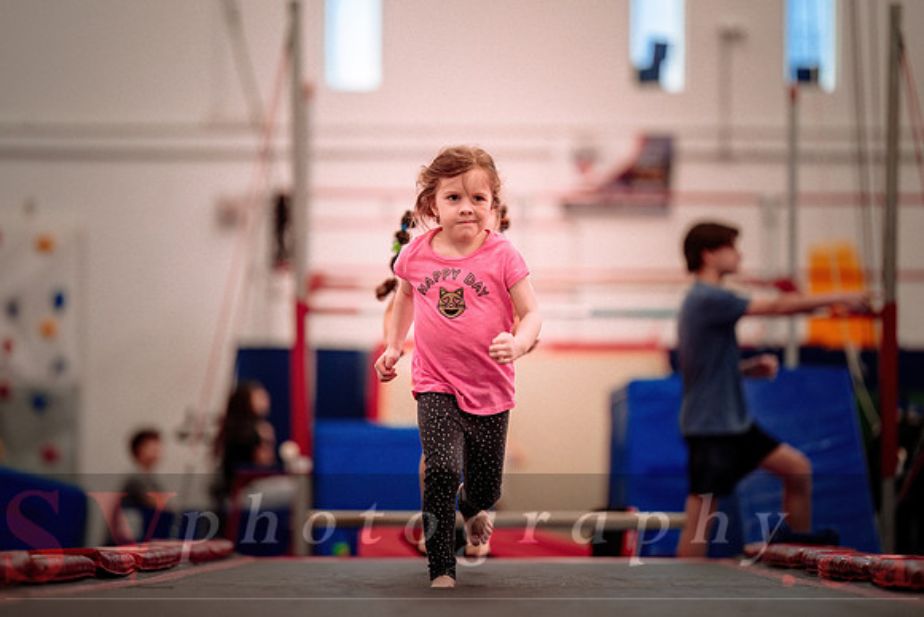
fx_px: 5585
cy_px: 292
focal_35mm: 218
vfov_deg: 6.3
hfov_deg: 9.5
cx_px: 430
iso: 1600
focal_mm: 190
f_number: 2.8
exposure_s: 1/400
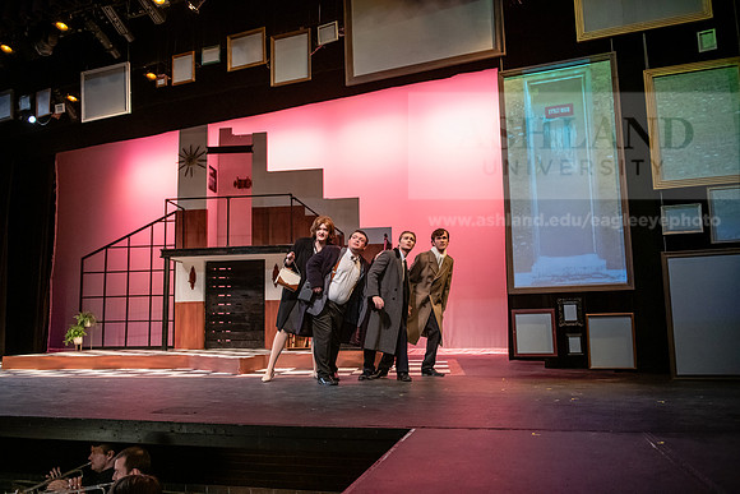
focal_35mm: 28
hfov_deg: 65.5
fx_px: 576
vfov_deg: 46.4
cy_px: 247
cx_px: 370
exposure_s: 1/200
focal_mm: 28
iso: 2500
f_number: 3.2
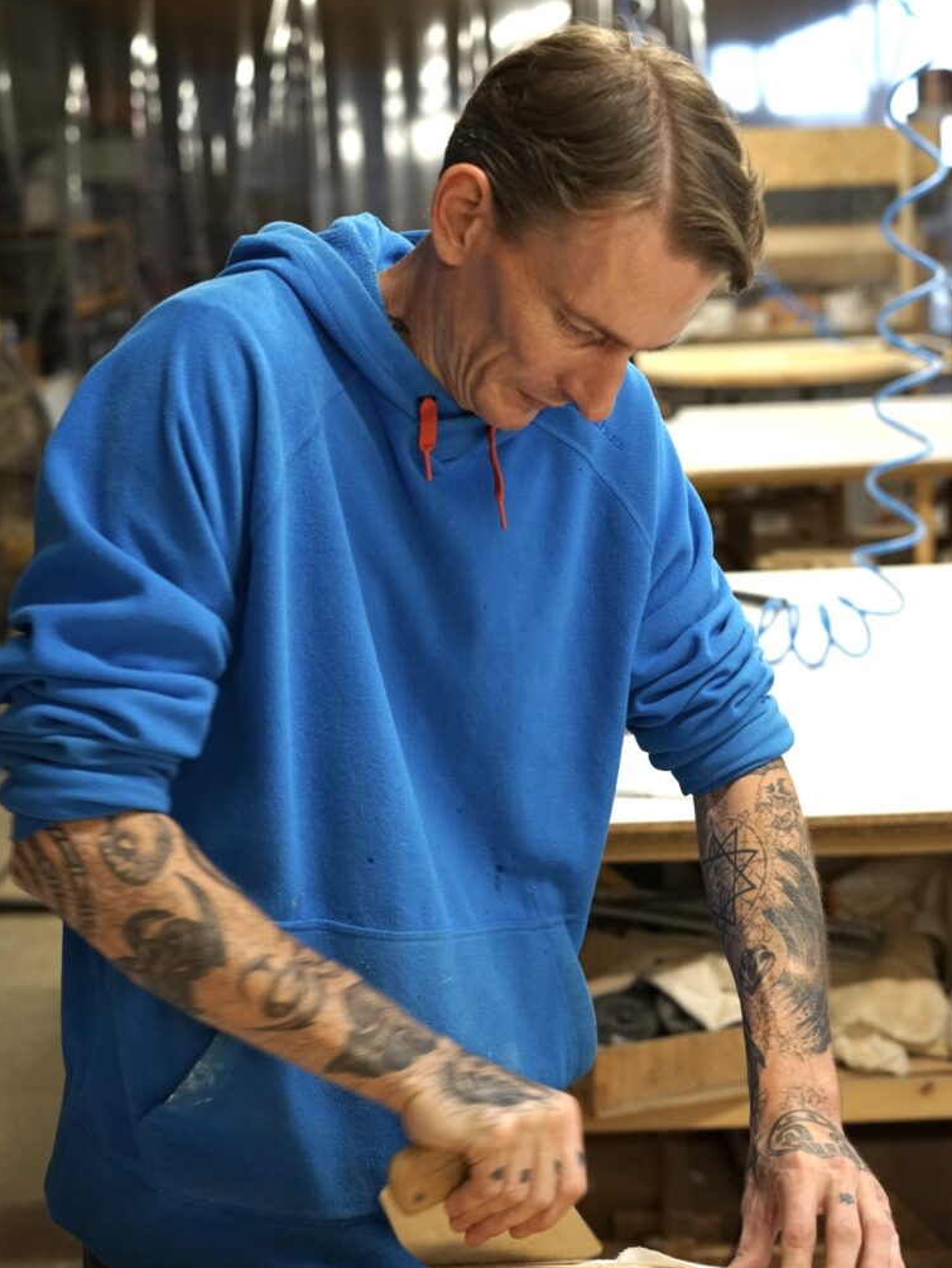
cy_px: 549
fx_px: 2016
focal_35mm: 55
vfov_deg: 34.9
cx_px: 476
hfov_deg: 26.6
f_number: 4
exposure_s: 1/160
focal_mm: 50
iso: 1600
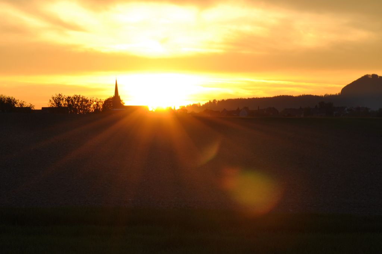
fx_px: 1669
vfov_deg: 8.7
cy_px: 127
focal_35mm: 158
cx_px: 191
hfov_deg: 13.1
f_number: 22
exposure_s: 1/13
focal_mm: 105
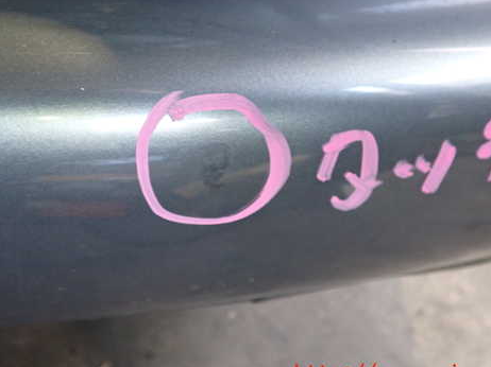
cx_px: 216
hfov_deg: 47.8
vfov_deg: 36.7
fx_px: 553
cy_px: 150
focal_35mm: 39
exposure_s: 1/30
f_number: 2.3
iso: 500
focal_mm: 5.4
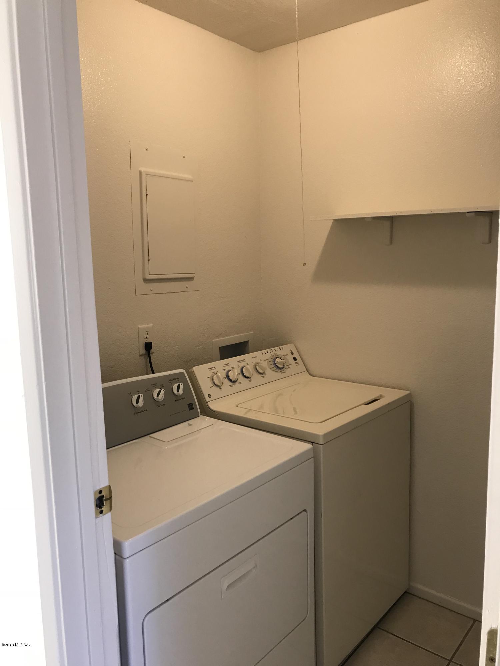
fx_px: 539
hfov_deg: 49.7
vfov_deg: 63.4
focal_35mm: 28
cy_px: 333
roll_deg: +2.3
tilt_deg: -8.6
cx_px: 250
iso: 25
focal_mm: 3.99
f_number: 1.8
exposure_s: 1/30
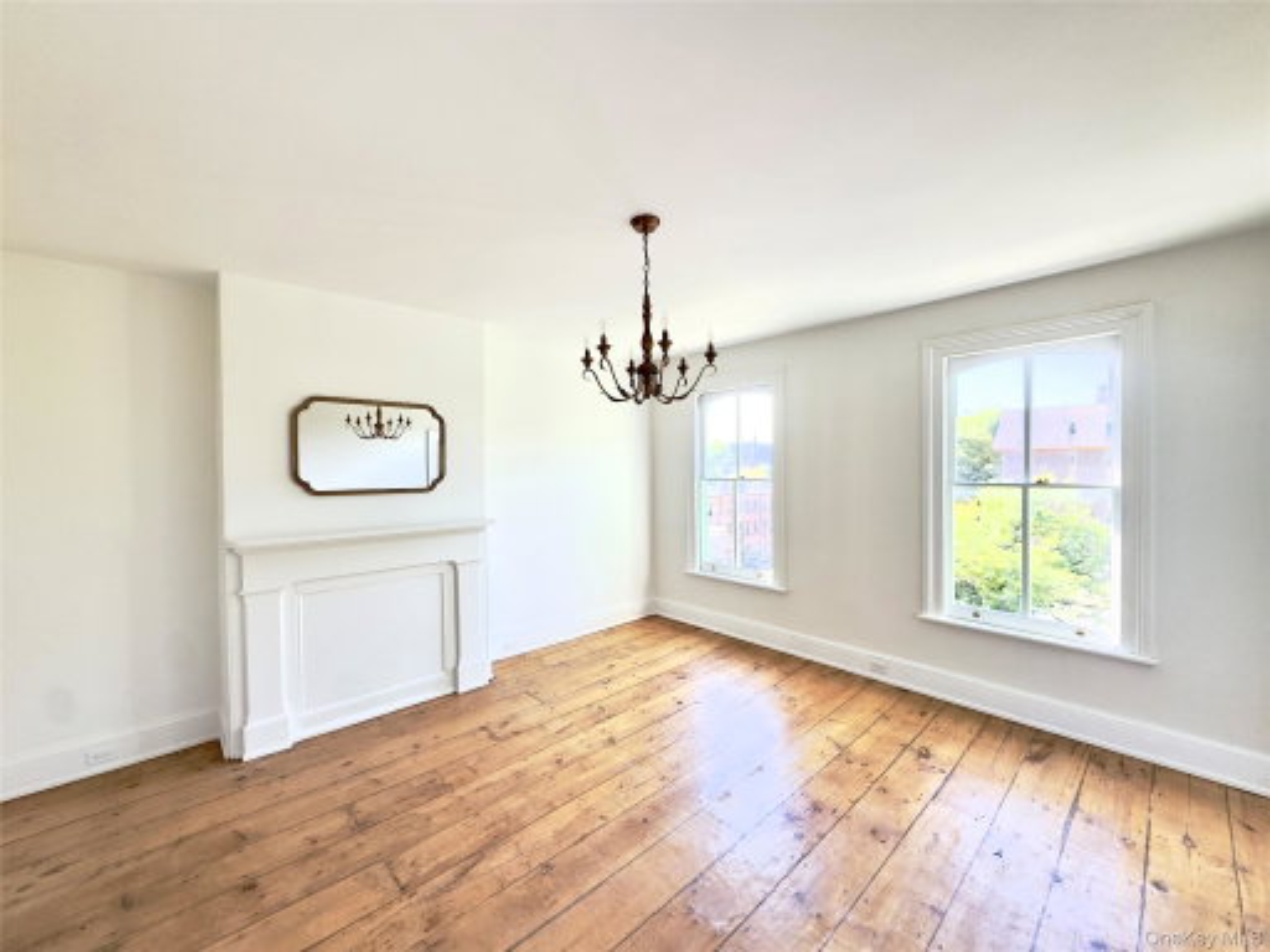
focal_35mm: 14
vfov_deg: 85.7
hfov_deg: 102.1
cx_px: 635
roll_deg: +0.6
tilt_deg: -1.7
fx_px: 514
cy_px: 476
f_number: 2.2
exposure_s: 1/99
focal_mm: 2.22
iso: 50
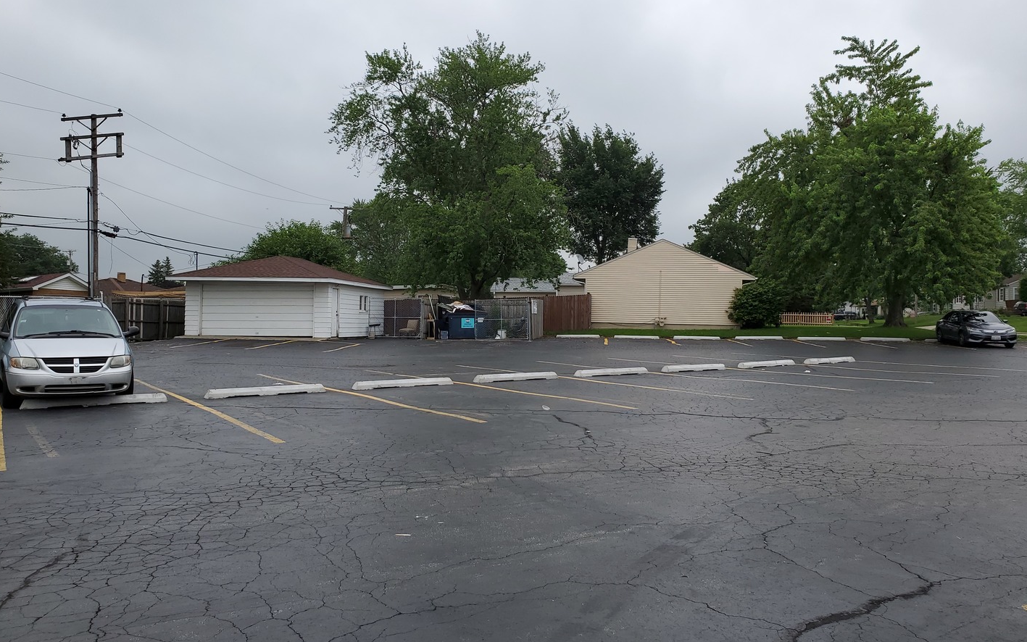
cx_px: 512
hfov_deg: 66.5
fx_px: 784
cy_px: 309
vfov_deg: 44.5
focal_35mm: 28
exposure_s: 1/849
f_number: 2.4
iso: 50
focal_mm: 4.3
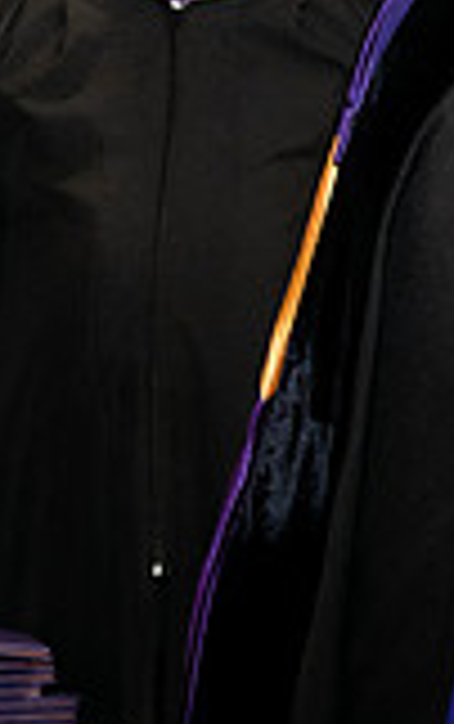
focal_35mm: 257
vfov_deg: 8.1
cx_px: 1083
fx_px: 5074
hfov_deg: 5.0
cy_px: 142
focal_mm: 70
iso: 2500
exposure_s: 1/200
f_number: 5.6
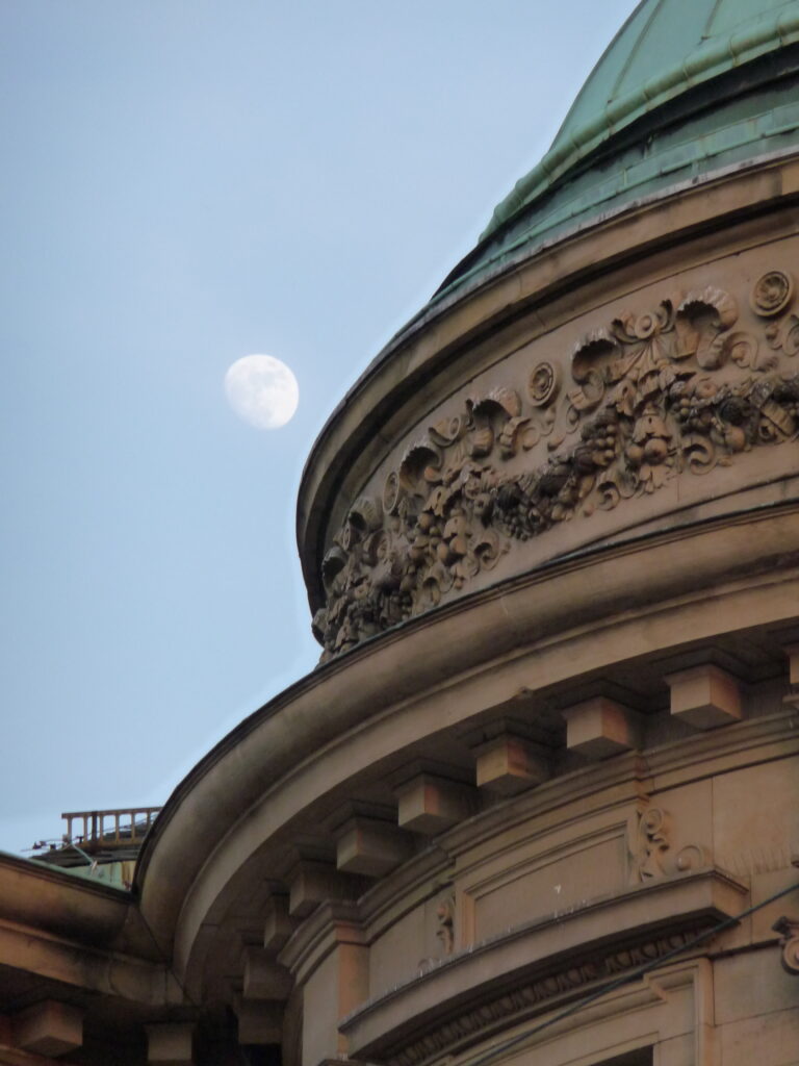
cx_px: 400
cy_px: 533
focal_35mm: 280
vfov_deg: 7.1
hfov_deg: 5.3
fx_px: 8617
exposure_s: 1/125
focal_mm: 47
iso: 320
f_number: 4.9
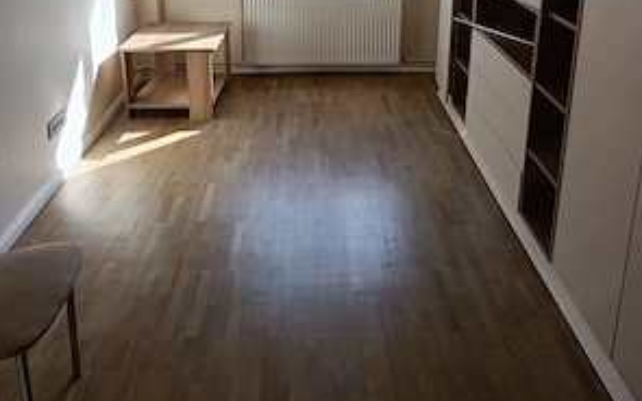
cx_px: 324
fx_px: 577
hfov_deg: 58.2
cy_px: 24
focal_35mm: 33
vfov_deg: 35.5
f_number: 1.65
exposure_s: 1/100
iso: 79
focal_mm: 6.11
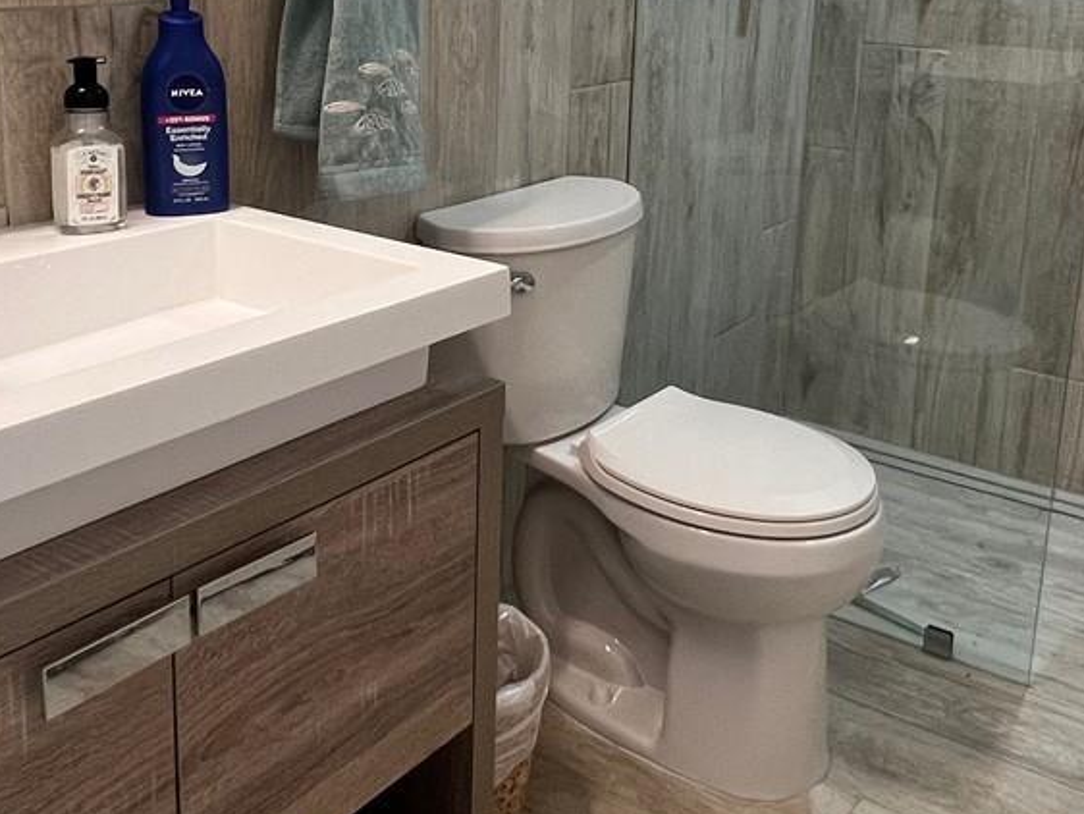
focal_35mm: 37
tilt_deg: -11.8
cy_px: 176
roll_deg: -2.1
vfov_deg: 37.5
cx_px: 575
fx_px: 1159
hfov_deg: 50.1
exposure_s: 1/60
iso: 160
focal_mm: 1.57
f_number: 1.8
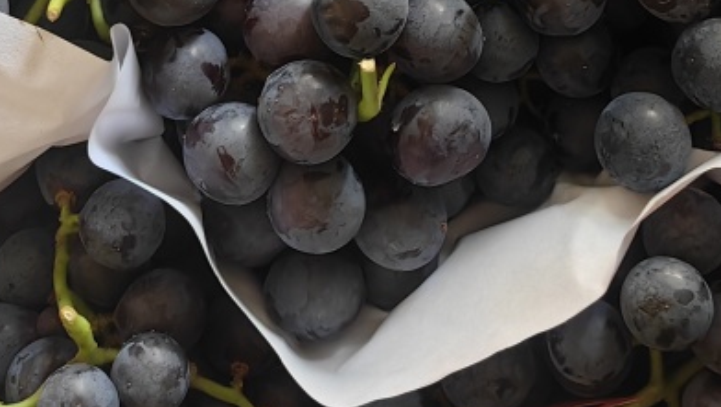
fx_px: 1530
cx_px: 329
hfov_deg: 26.5
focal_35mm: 80
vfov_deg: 14.1
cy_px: -207
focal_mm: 5.75
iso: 160
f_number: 2
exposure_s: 1/33.1
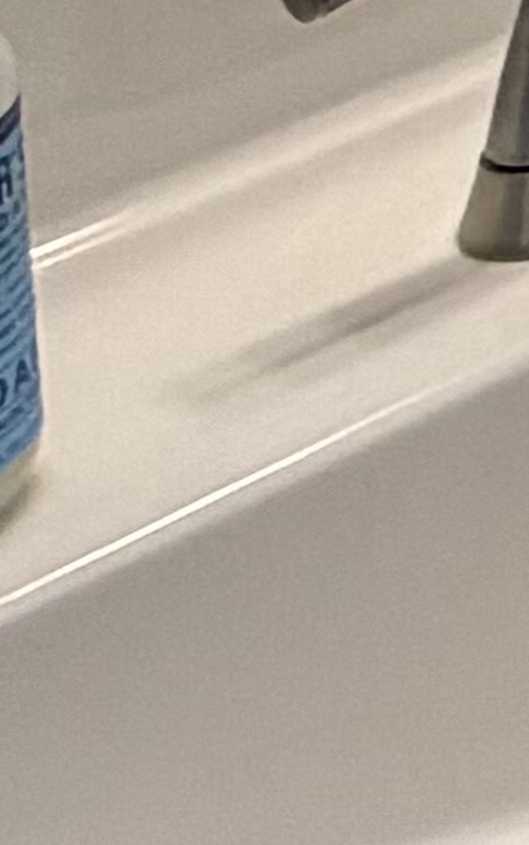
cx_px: 3357
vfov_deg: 10.9
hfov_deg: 4.9
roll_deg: -1.7
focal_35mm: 149
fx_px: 3434
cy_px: -1438
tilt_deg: -7.2
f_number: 2.2
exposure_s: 1/120
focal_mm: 2.22
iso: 100
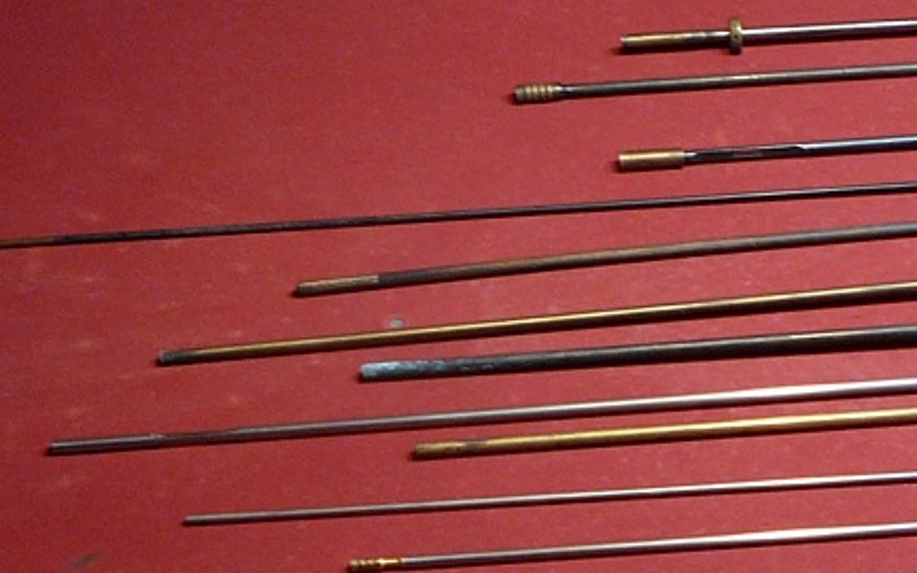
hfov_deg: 18.6
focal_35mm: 110
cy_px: 535
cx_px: 817
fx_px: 2749
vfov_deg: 11.8
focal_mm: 5.2
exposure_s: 1/13
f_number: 2.8
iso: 100
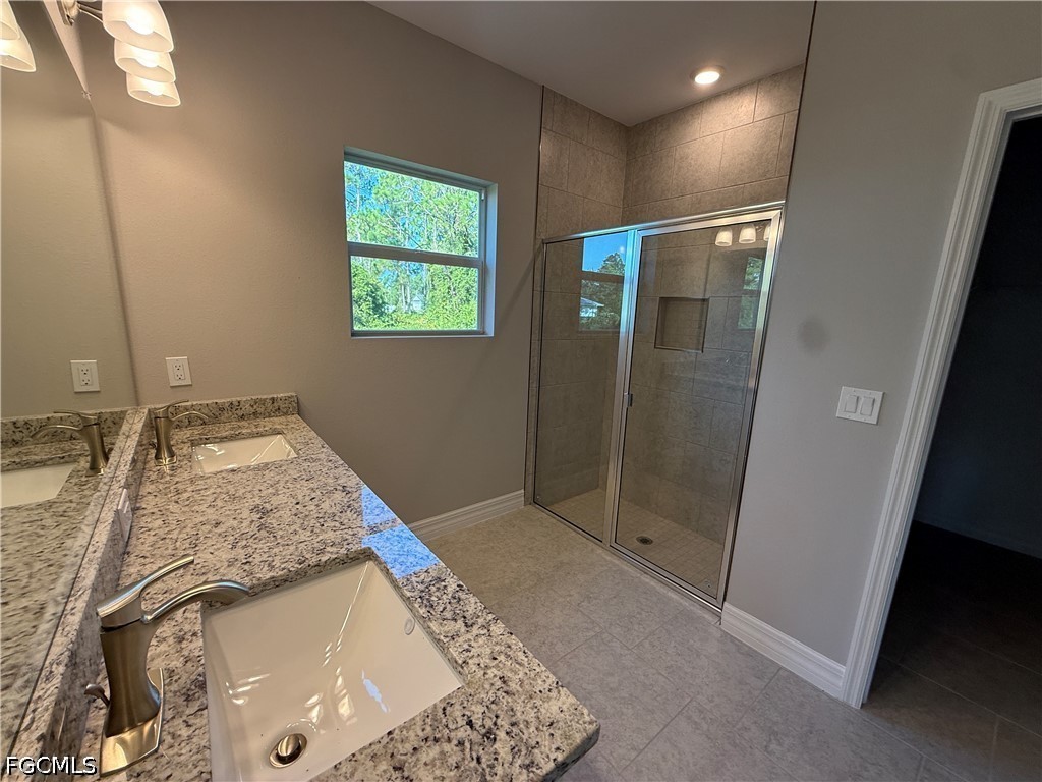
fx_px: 421
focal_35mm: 14
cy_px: 391
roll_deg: -2.9
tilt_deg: -11.7
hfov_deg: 102.1
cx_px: 521
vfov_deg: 85.7
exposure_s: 1/120
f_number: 2.2
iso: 125
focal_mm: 2.22
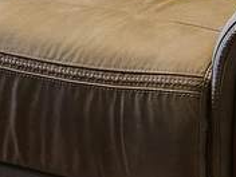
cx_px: 233
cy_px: -275
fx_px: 1139
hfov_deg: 11.7
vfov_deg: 8.1
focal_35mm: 167
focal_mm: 6.3
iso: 640
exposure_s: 1/120
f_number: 1.7
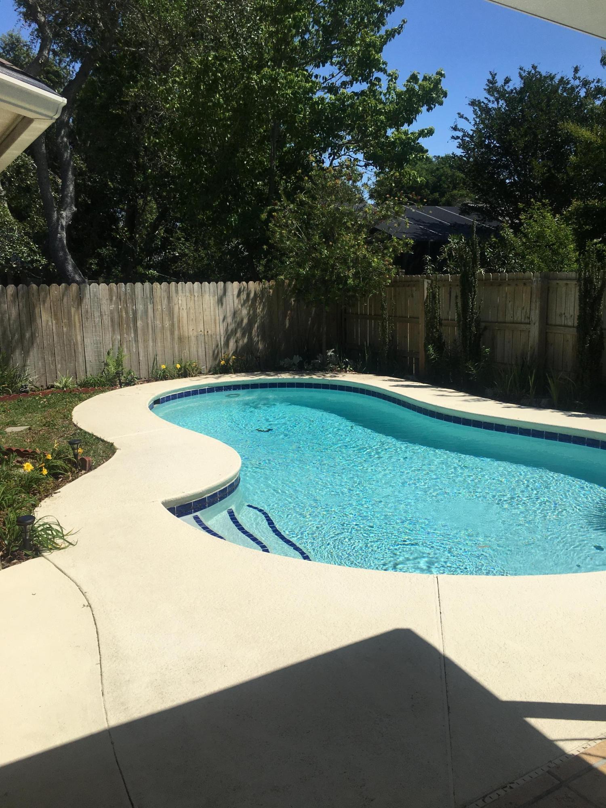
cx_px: 303
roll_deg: +0.1
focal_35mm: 29
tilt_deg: -9.6
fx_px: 677
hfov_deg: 48.2
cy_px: 404
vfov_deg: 61.7
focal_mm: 4.15
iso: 25
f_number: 2.2
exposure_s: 1/3497
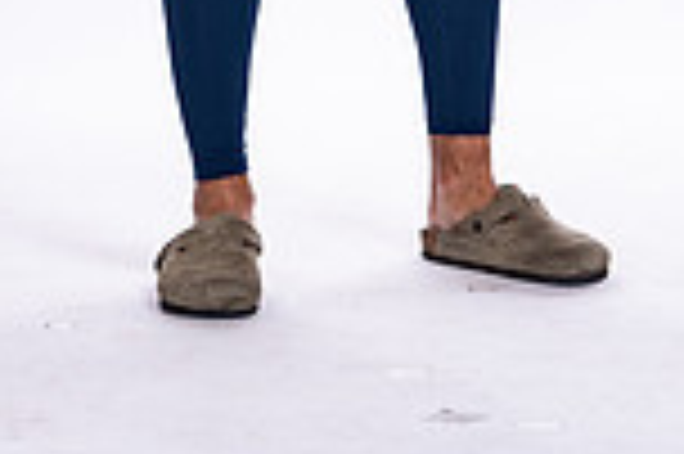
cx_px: 472
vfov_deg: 4.5
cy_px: -530
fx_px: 5637
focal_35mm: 297
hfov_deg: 6.9
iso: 400
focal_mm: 100
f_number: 6.3
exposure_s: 1/250
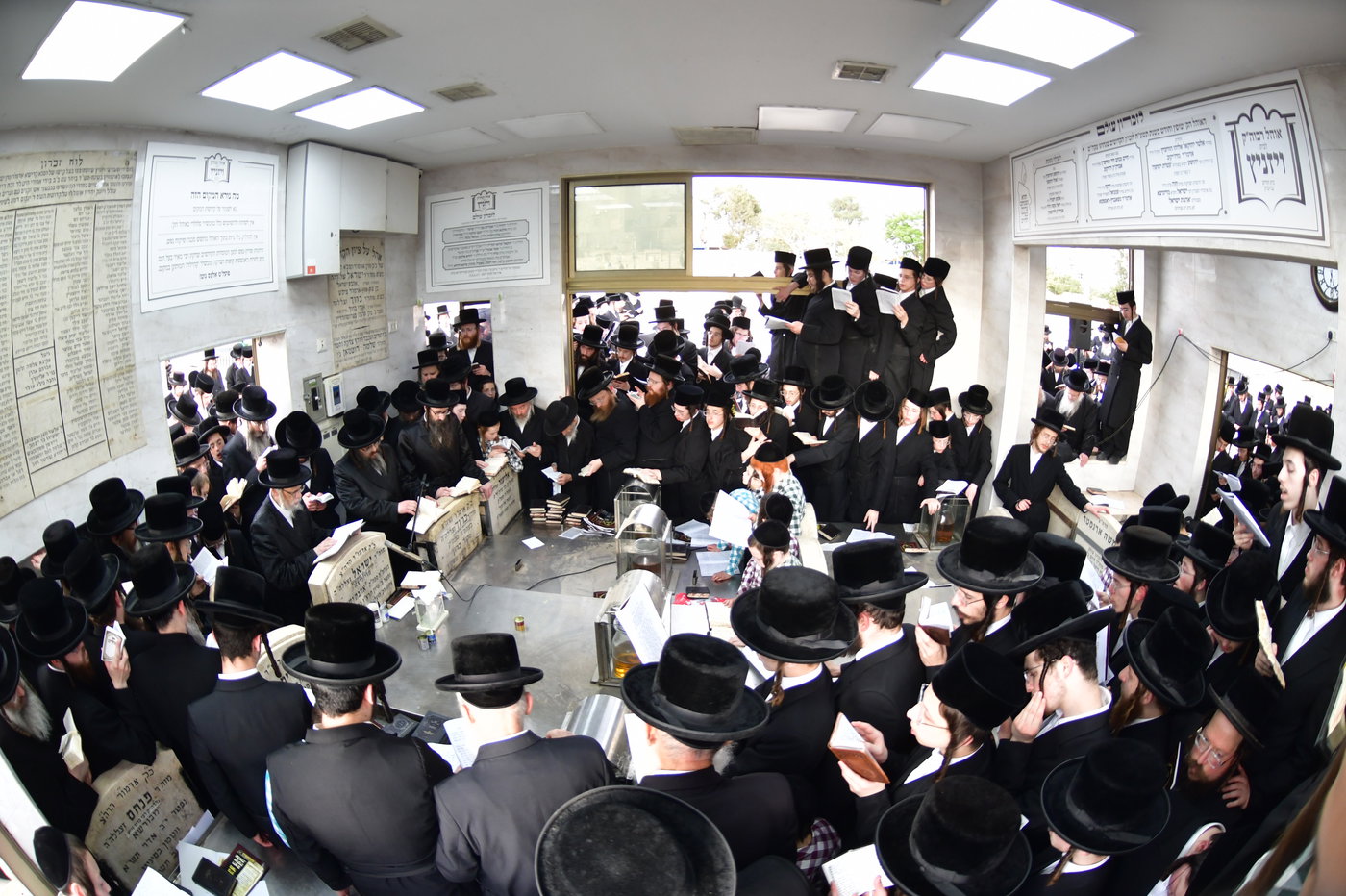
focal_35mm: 15
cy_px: 448
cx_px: 673
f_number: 6.3
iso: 640
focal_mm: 10.5
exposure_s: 1/125
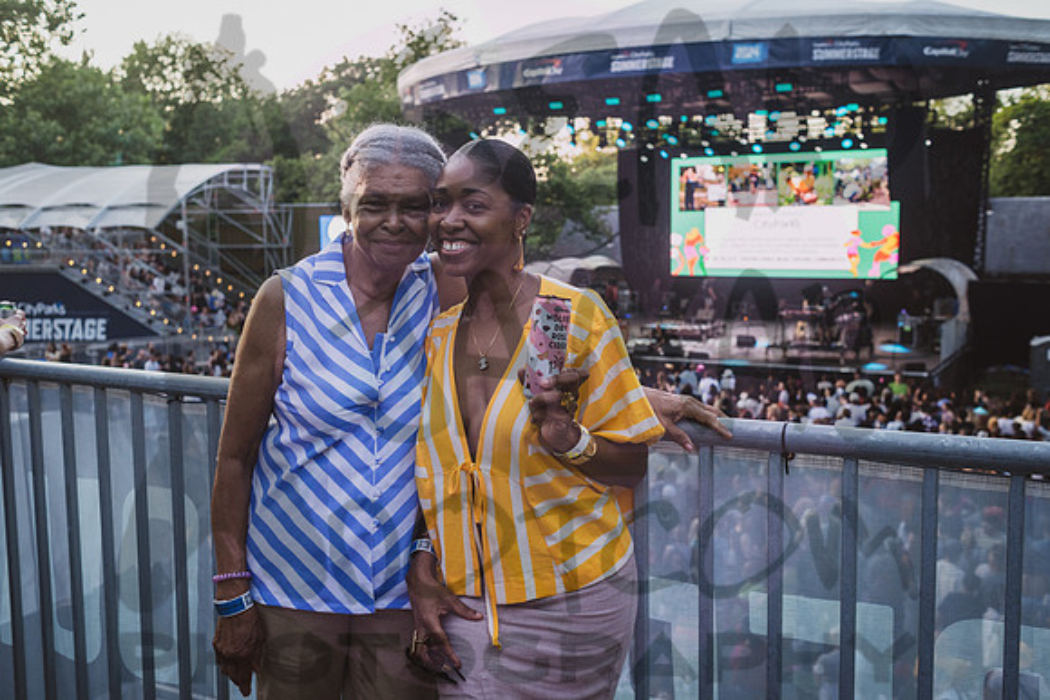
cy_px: 350
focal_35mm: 35
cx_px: 525
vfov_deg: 37.9
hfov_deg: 54.4
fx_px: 1021
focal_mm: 35
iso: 640
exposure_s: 1/250
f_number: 4.5
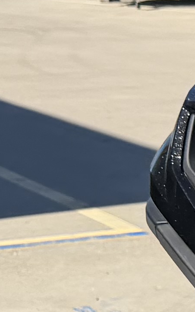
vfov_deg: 10.4
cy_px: 306
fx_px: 1709
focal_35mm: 201
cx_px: 856
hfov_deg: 5.5
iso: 80
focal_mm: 6.76
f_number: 1.78
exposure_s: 1/3584
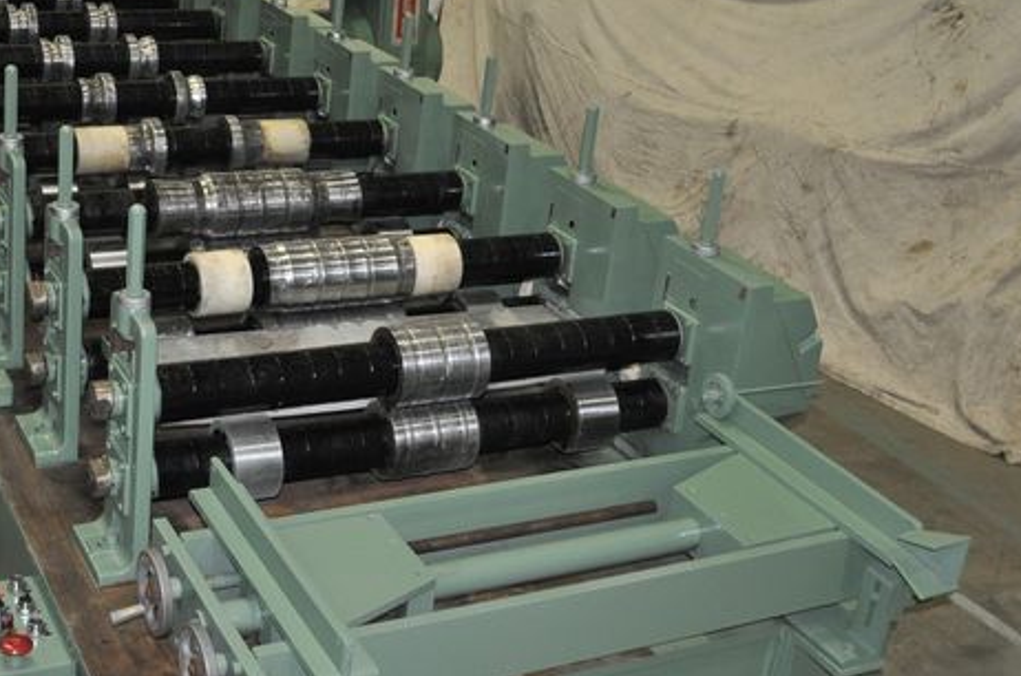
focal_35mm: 52
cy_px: 277
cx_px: 331
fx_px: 1472
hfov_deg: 37.8
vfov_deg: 25.8
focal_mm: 20
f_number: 3.8
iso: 800
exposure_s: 1/60
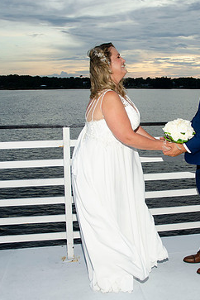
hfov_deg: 30.7
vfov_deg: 45.4
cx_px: 150
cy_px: 148
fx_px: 358
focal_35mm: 43
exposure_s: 1/100
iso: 200
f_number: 5.6
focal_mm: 18
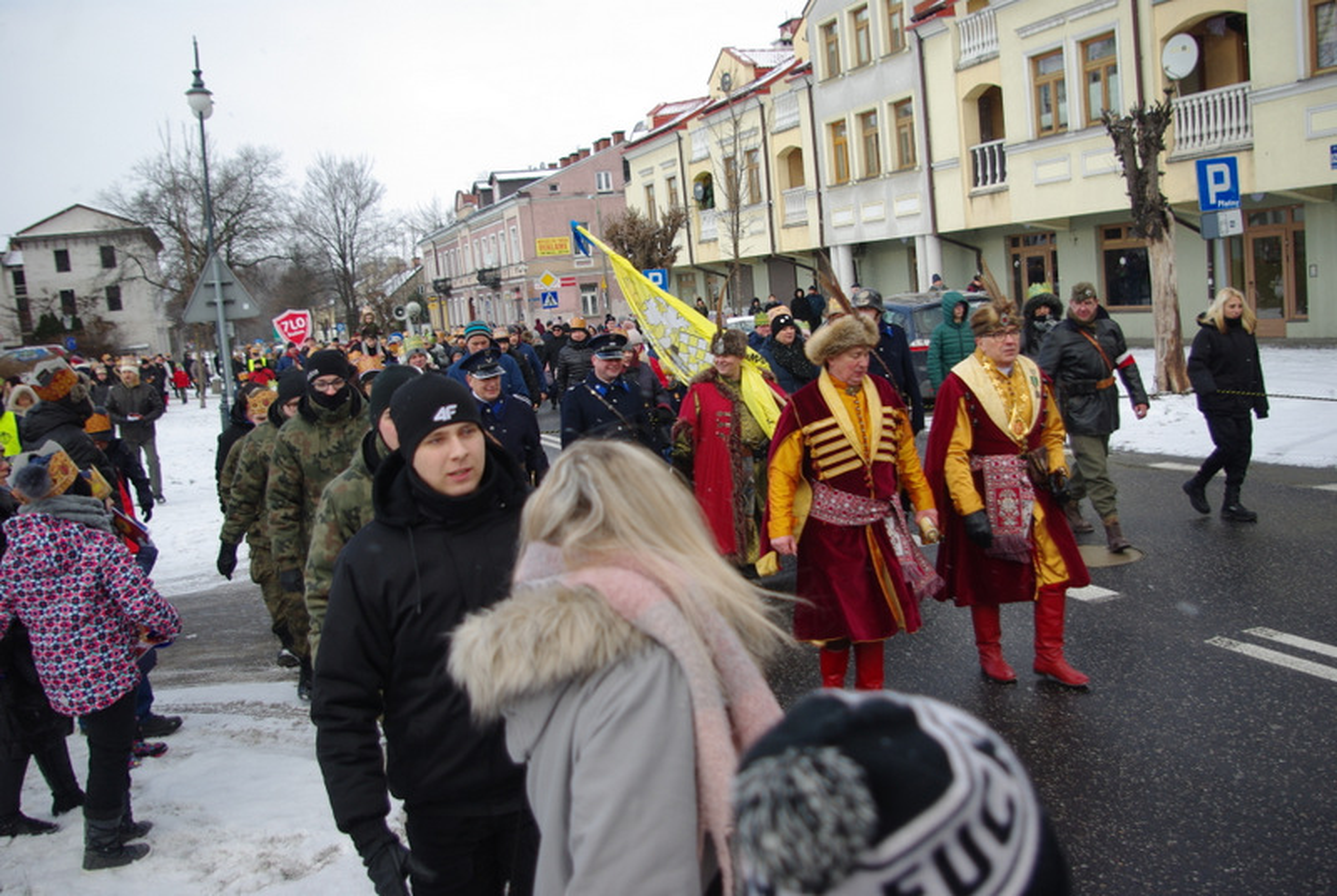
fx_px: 1265
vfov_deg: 39.0
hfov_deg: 55.7
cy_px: 448
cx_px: 668
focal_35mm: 34
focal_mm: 23
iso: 140
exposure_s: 1/350
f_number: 4
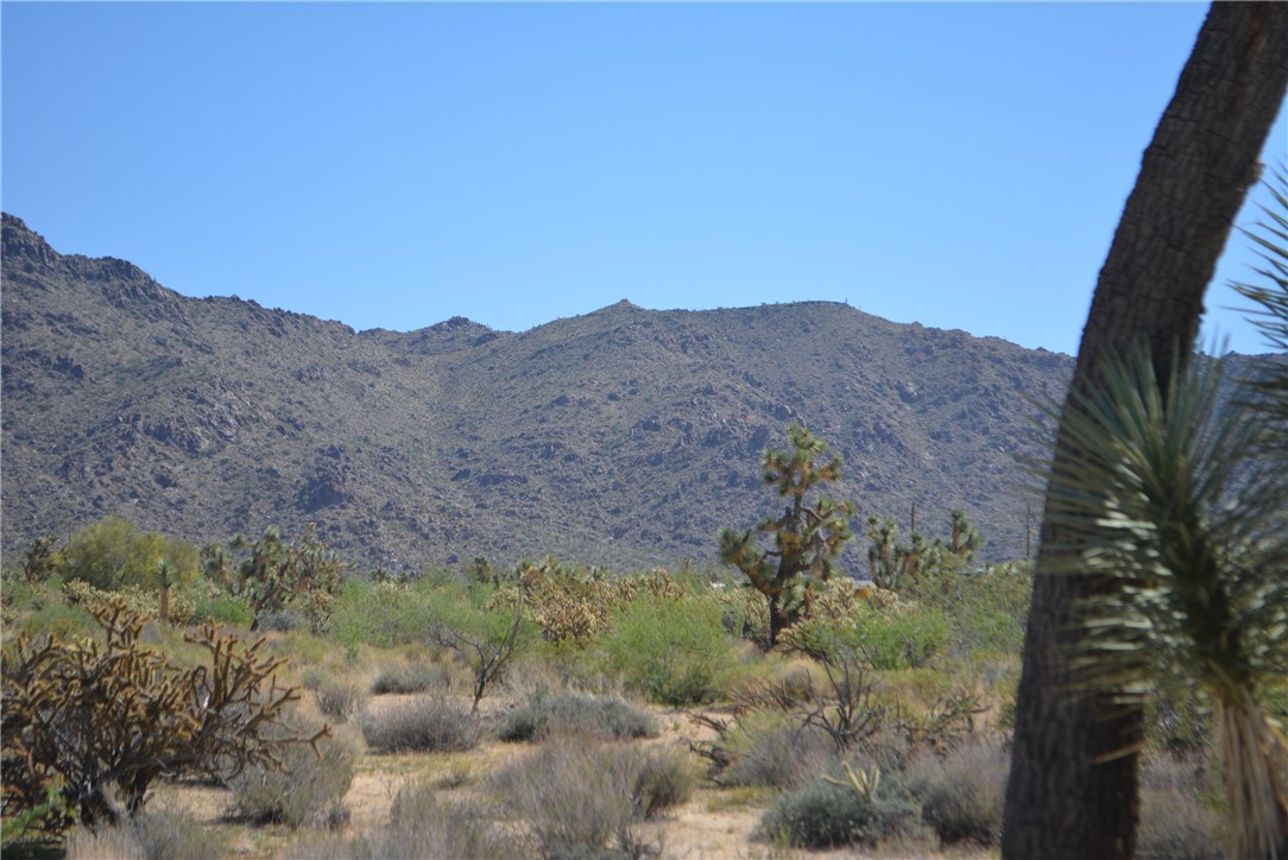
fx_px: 2953
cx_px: 644
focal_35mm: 82
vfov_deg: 16.6
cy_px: 430
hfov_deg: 24.6
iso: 400
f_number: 6.3
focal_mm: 55
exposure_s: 1/1600
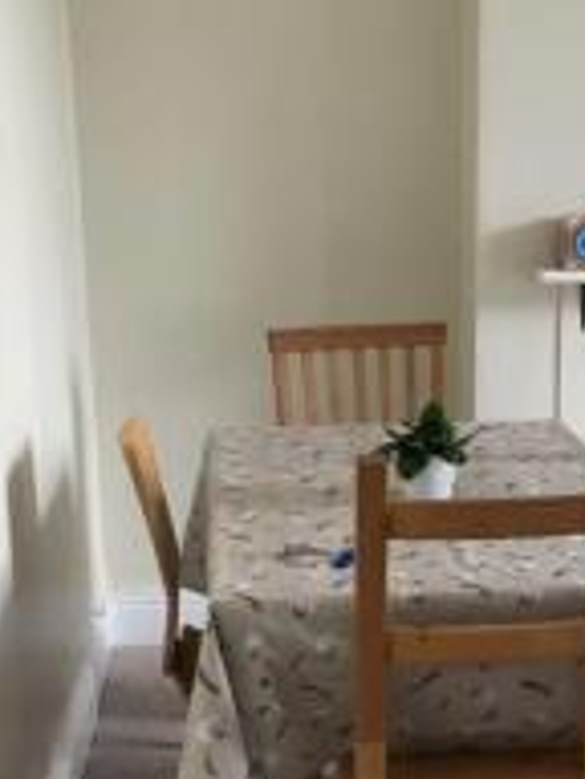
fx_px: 1487
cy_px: 590
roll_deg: -1.1
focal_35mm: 66
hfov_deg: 22.0
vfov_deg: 28.9
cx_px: 463
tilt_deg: -19.5
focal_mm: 4.15
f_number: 2.2
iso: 32
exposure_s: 1/33
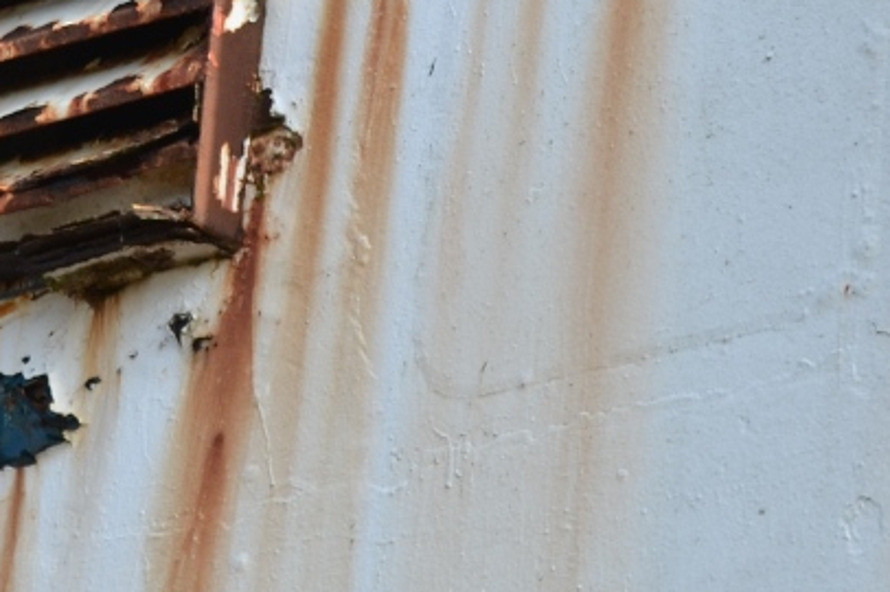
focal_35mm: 328
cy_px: 146
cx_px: -104
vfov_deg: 4.2
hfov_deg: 6.3
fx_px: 8102
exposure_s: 1/200
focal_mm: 55
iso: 100
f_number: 7.1
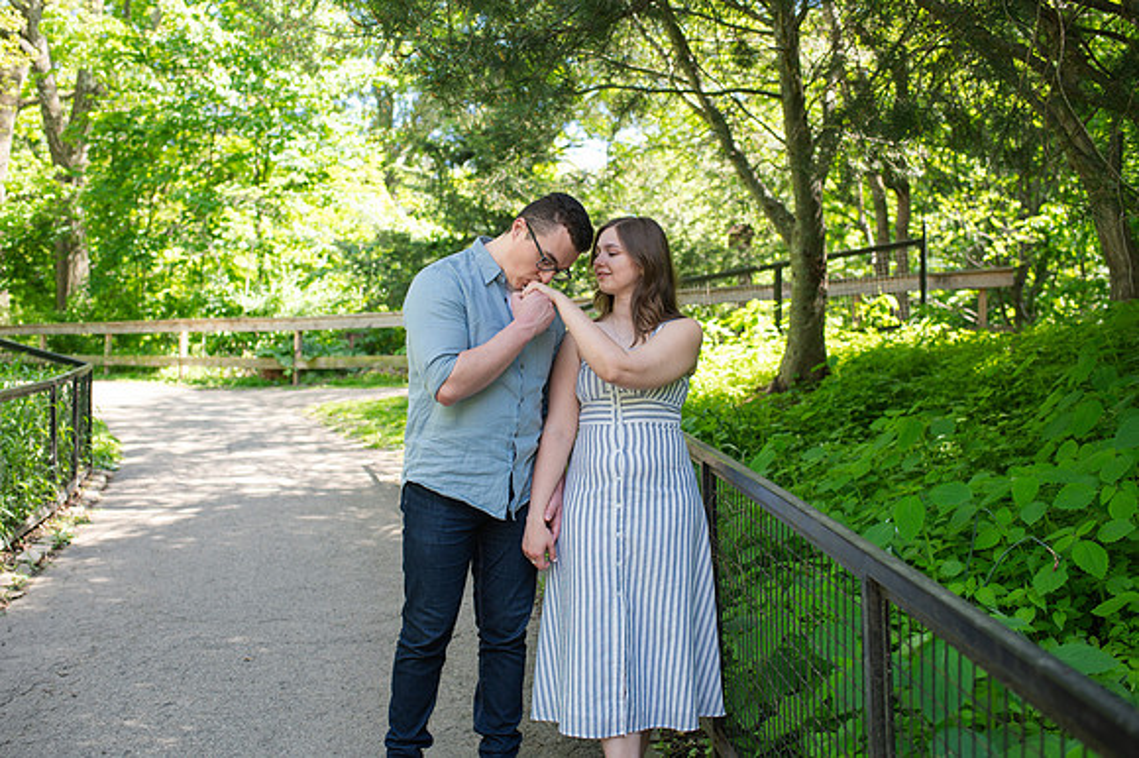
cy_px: 357
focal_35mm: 38
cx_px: 536
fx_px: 1195
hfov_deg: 50.9
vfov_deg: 35.2
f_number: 3.2
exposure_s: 1/400
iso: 280
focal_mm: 35
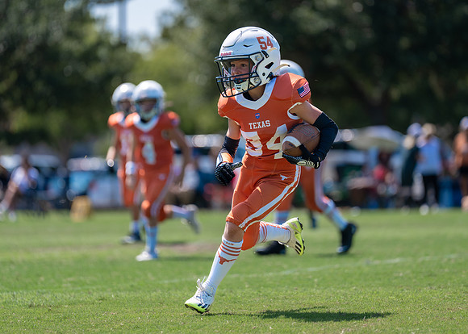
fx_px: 3345
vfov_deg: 5.7
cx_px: 240
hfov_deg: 8.0
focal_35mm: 252
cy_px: 138
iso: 100
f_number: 2.8
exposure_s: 1/1250
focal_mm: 200
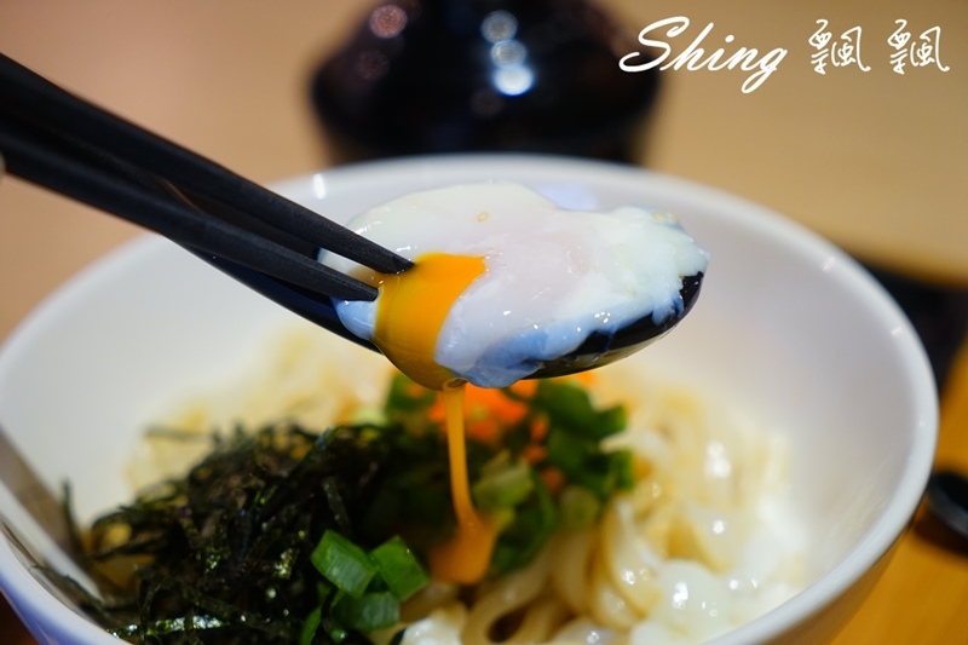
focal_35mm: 70
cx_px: 484
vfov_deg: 19.4
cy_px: 322
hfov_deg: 28.8
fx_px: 1882
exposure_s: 1/80
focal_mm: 70
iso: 1250
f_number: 4
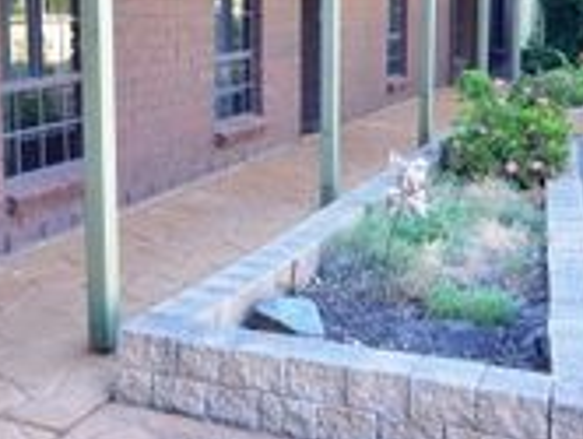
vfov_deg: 25.5
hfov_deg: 33.2
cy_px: 121
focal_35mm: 57
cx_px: 165
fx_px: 961
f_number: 4.8
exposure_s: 1/15
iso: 100
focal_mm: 14
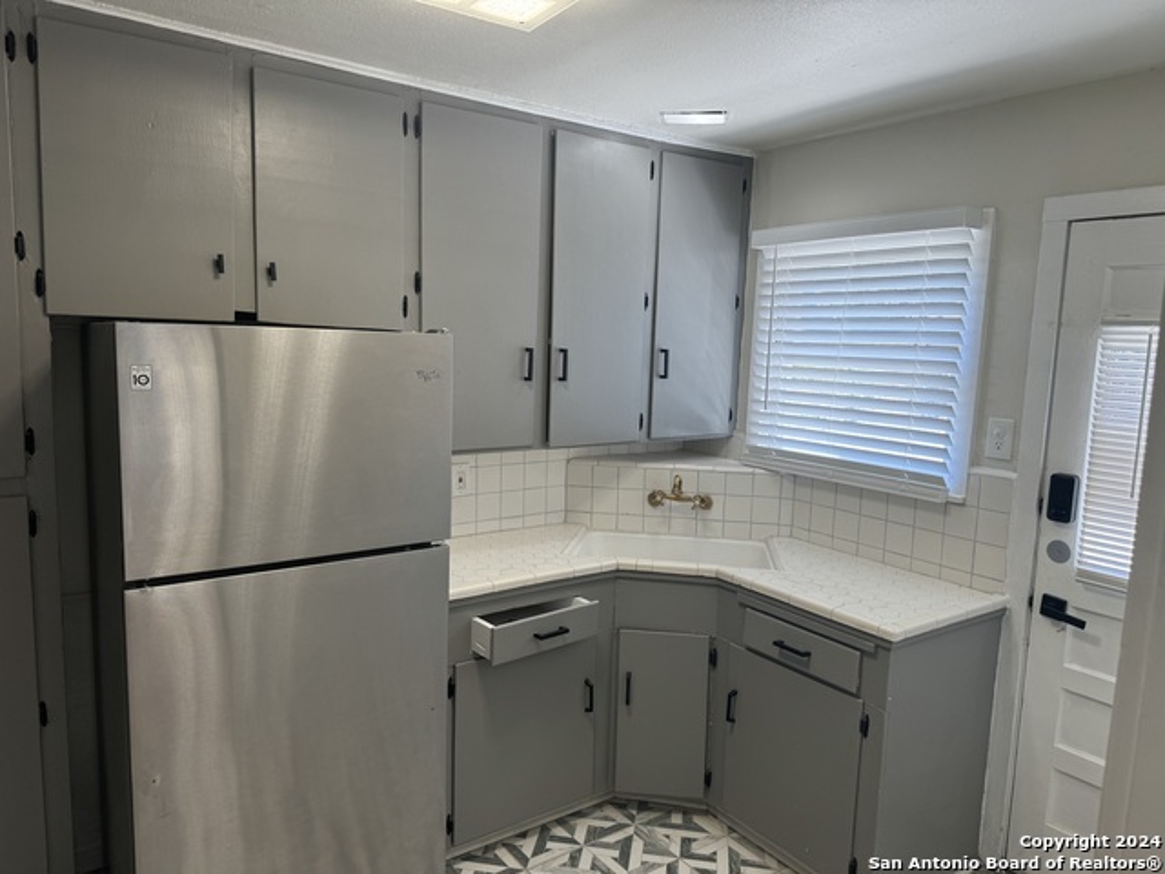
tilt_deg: -8.9
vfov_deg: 56.8
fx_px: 808
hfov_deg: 71.6
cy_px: 437
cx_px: 582
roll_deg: -2.3
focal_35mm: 24
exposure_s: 1/126
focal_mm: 6.76
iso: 64
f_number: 1.78
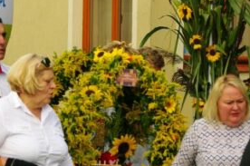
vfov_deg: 3.5
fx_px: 2748
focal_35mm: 396
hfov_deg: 5.2
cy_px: 110
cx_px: 111
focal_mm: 95
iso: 280
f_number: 5.6
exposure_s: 1/750
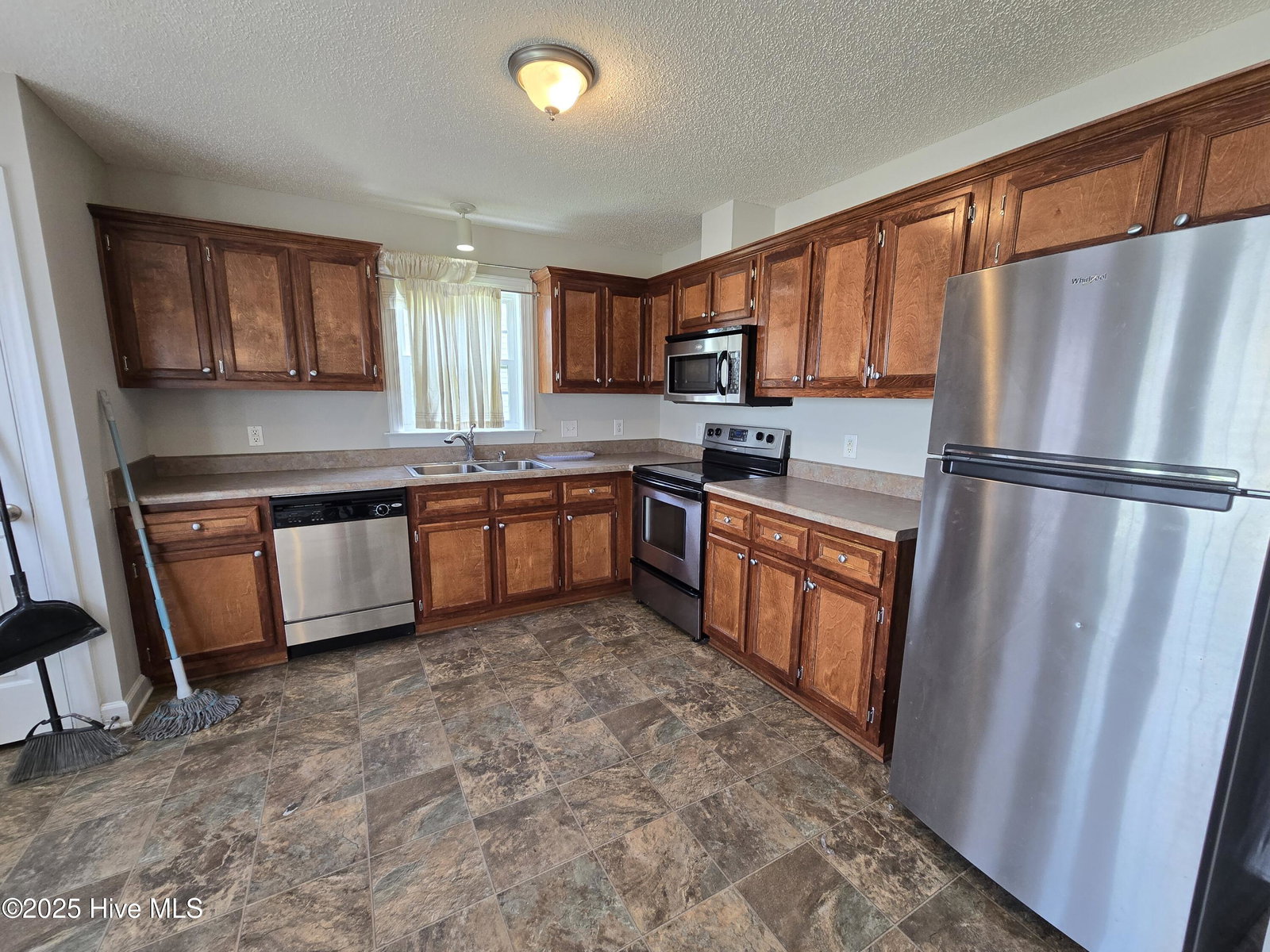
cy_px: 476
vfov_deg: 89.9
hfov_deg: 106.2
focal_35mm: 13
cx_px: 635
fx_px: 477
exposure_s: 1/60
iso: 125
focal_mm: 2.2
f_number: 2.2
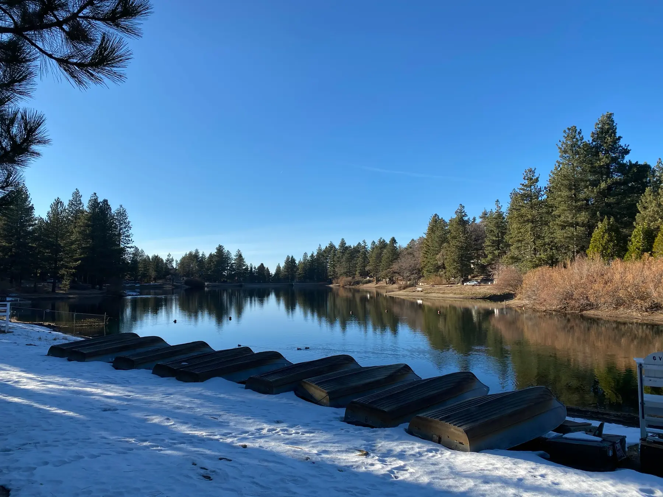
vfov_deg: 53.1
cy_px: 248
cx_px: 332
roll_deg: +1.2
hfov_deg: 67.3
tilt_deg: +3.7
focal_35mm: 26
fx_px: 498
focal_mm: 4.25
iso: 32
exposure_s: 1/2315
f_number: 1.8
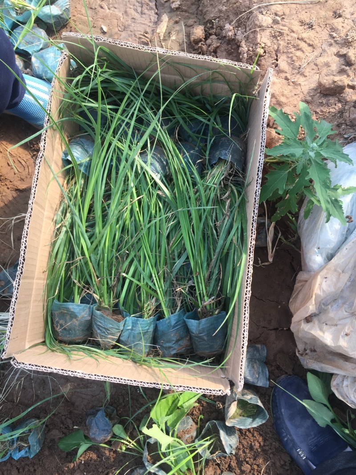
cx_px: 178
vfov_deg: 61.7
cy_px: 238
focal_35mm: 29
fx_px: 398
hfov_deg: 48.2
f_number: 2.2
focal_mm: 4.15
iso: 32
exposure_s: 1/166
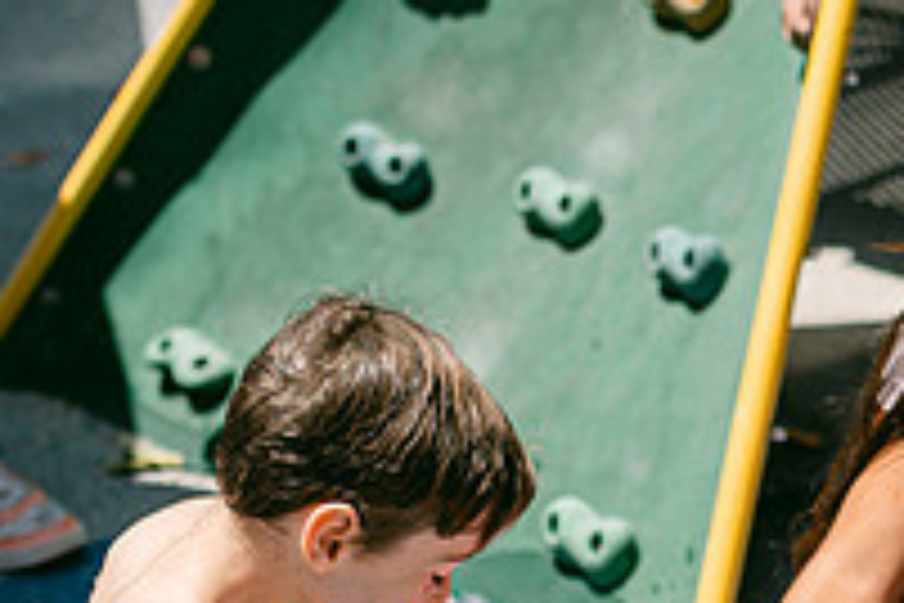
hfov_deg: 18.8
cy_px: 705
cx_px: 894
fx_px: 2662
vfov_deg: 12.6
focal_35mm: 106
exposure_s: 1/5000
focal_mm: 35
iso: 100
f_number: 2
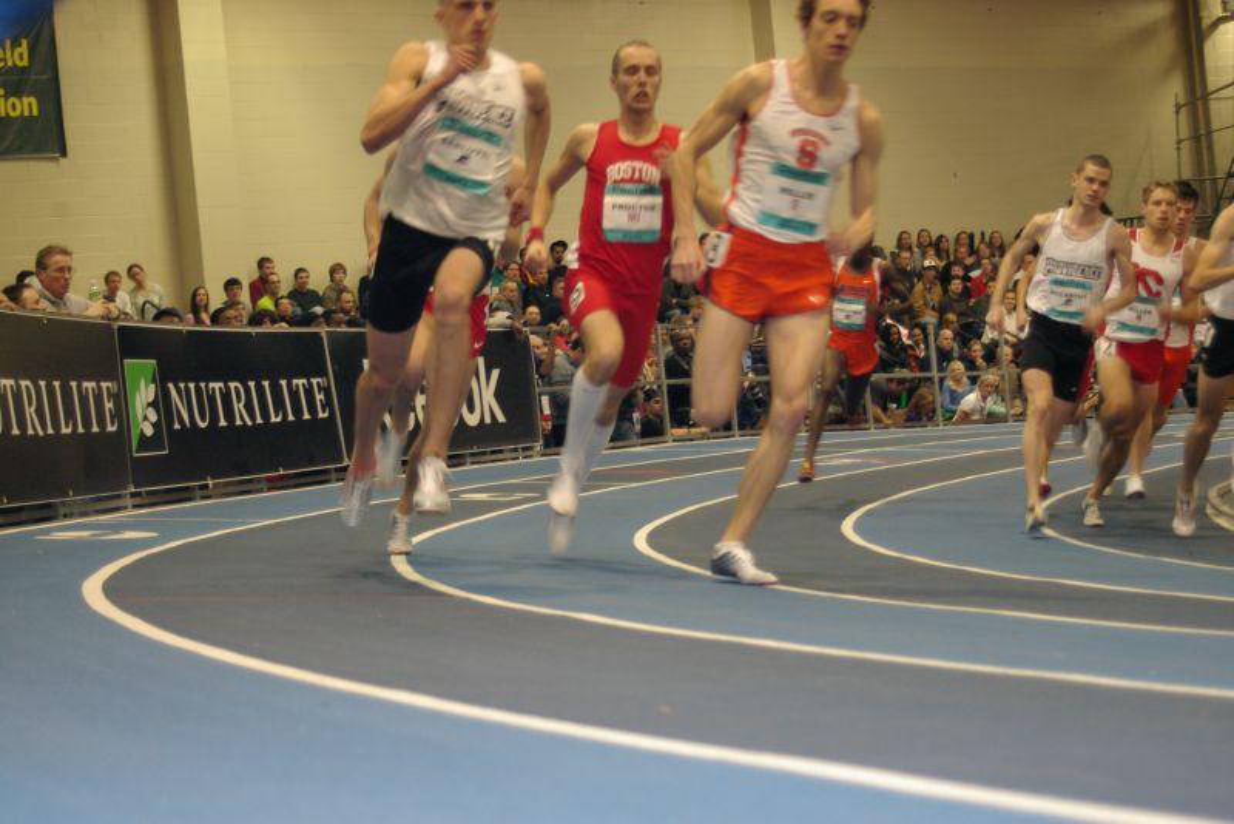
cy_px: 412
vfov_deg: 17.2
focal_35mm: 80
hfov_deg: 25.5
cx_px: 617
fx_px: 2726
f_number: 5.6
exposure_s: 1/80
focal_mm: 53
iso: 800
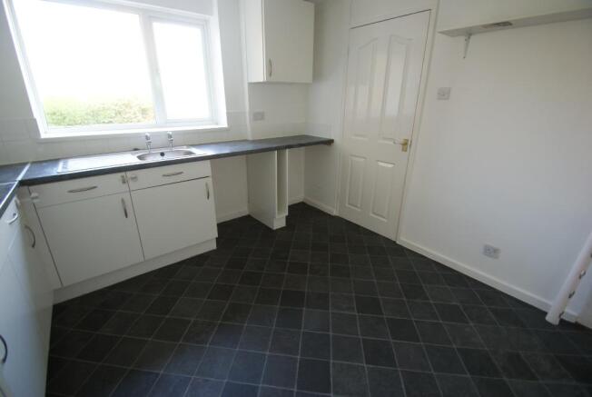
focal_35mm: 15
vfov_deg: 77.5
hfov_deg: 100.3
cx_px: 296
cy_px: 198
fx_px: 247
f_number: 3.5
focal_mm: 10
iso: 320
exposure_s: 1/30
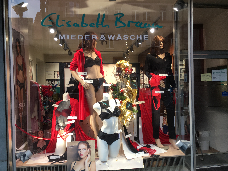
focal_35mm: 32
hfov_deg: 56.8
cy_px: 88
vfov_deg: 44.2
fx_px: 211
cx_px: 118
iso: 40
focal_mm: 4.15
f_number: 2.2
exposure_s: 1/100
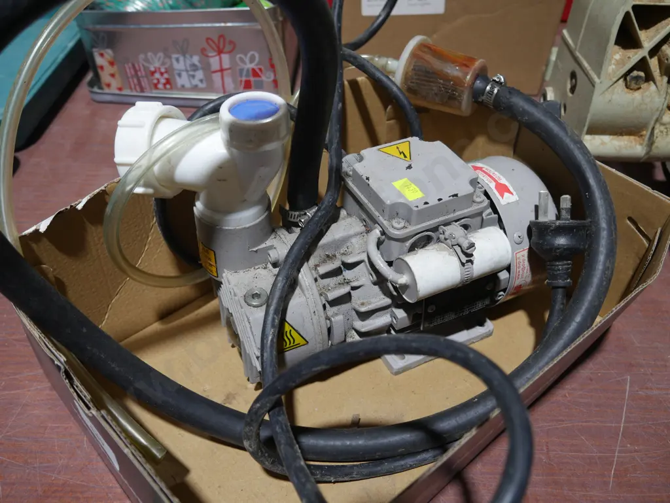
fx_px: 620
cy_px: 252
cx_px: 335
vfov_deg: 44.2
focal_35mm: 32
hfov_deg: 56.8
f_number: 3.6
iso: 250
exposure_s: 1/60
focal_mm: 16
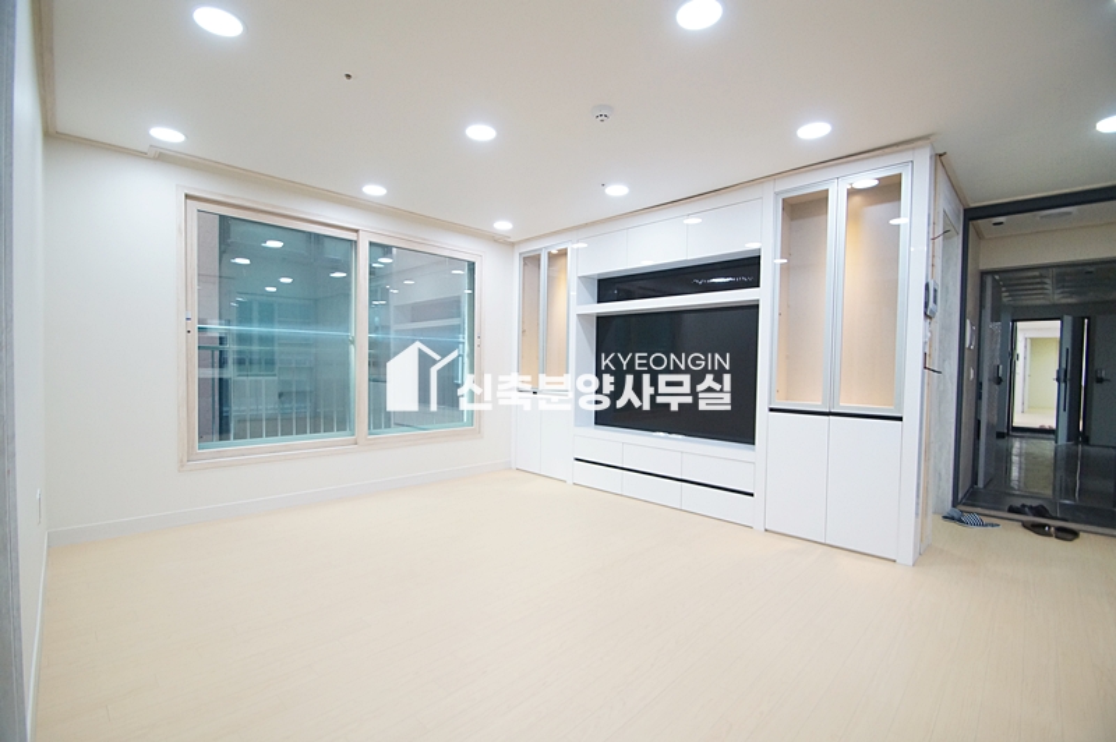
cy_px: 371
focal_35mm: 15
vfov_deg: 77.2
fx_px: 465
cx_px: 558
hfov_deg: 100.4
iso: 800
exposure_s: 1/100
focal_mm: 10
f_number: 3.5
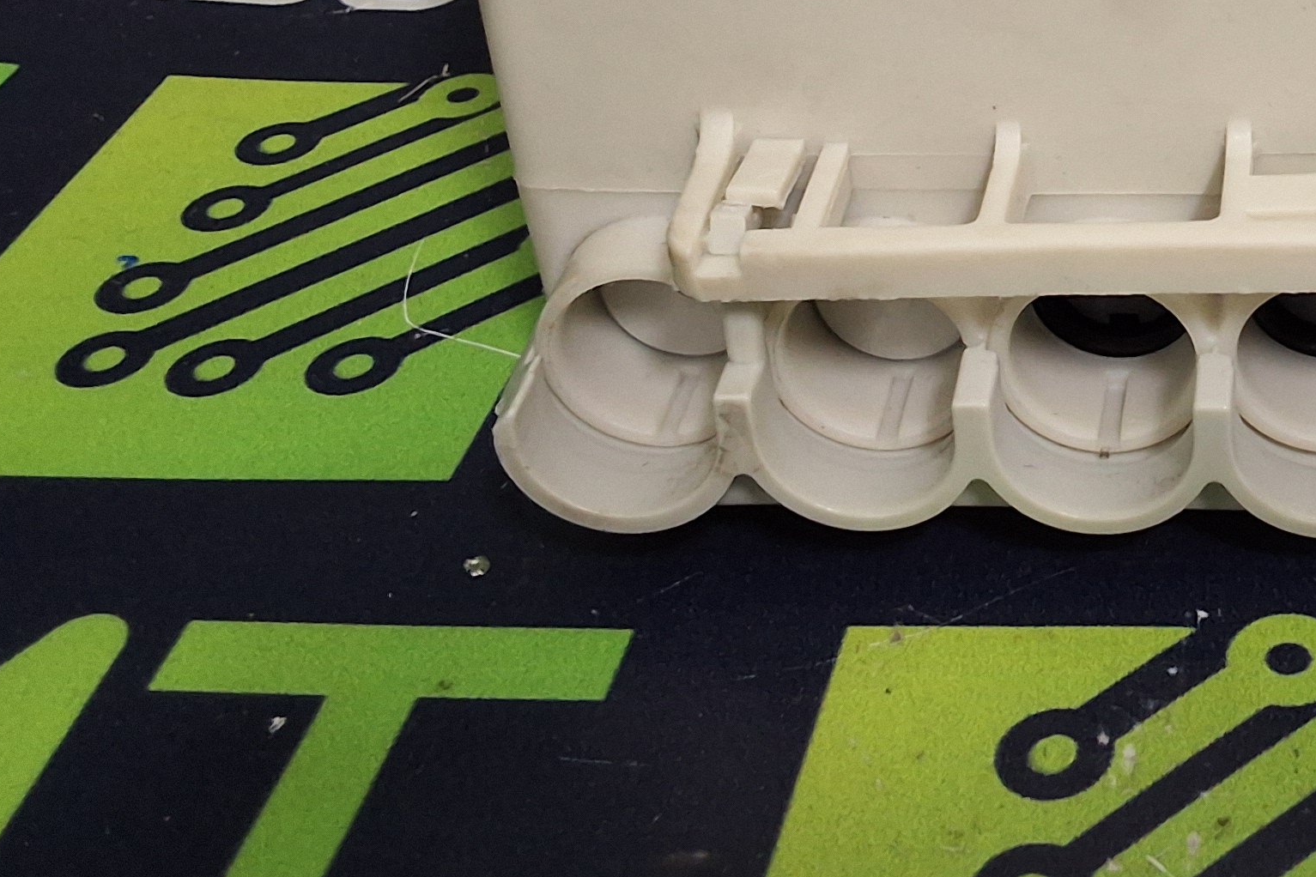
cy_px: 45
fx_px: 2266
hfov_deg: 30.5
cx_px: 1252
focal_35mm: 62
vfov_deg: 21.3
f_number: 1.9
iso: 200
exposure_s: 1/30
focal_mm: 2.91
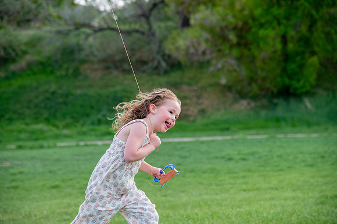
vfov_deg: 11.4
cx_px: 168
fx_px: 1123
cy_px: 112
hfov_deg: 17.1
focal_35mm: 120
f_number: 5
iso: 200
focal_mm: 120
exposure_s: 1/250
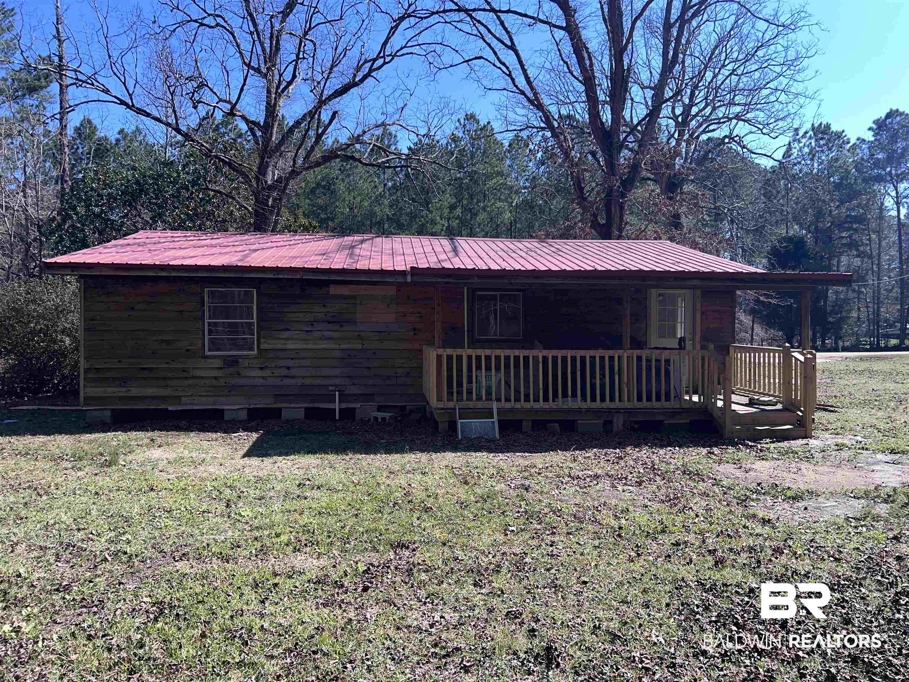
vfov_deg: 53.1
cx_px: 454
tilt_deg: -2.0
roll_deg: -0.6
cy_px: 341
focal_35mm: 26
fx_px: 683
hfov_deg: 67.3
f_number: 1.5
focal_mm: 5.7
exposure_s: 1/2083
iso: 32
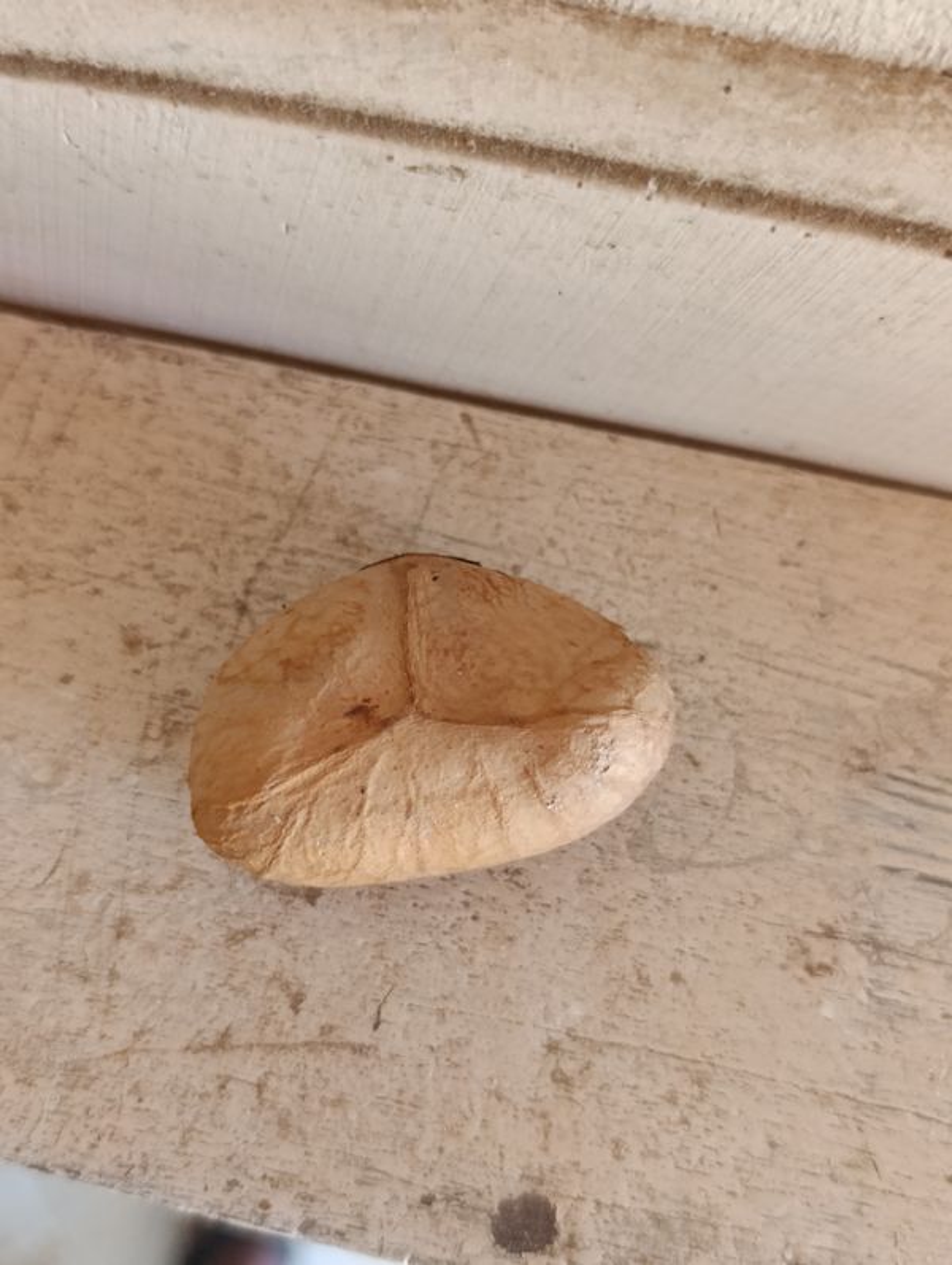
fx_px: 1280
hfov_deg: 40.8
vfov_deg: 52.6
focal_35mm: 35
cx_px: 476
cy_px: 632
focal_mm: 6.14
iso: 800
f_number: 1.6
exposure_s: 1/120
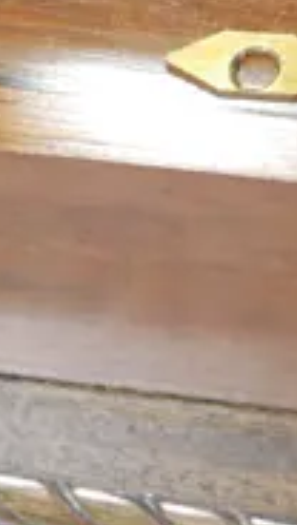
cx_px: 91
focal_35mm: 242
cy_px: -682
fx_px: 3376
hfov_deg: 5.0
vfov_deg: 8.3
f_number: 4.5
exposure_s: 1/60
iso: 1000
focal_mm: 20
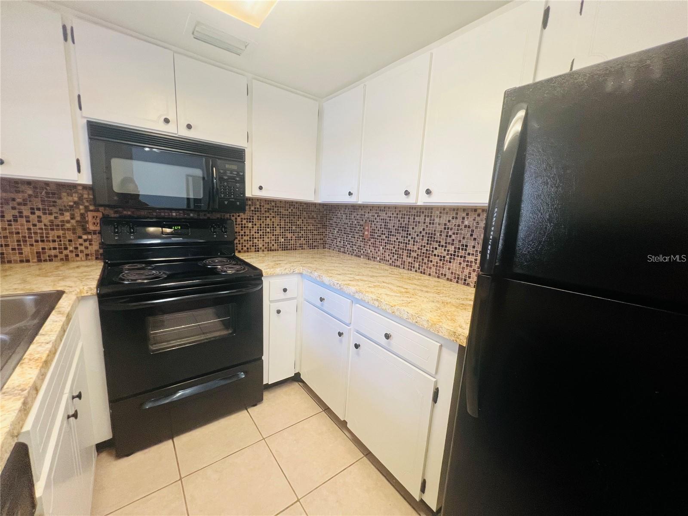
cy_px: 258
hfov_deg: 106.2
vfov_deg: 89.9
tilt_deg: -9.9
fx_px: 258
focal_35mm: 13
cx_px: 344
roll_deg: -3.2
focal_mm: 1.57
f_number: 1.8
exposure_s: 1/60
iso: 250
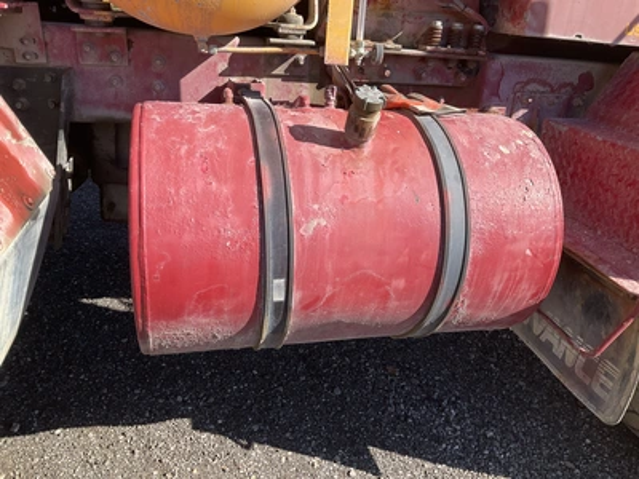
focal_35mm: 29
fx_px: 535
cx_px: 320
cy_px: 240
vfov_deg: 48.2
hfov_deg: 61.7
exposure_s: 1/912
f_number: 1.8
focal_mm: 3
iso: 25
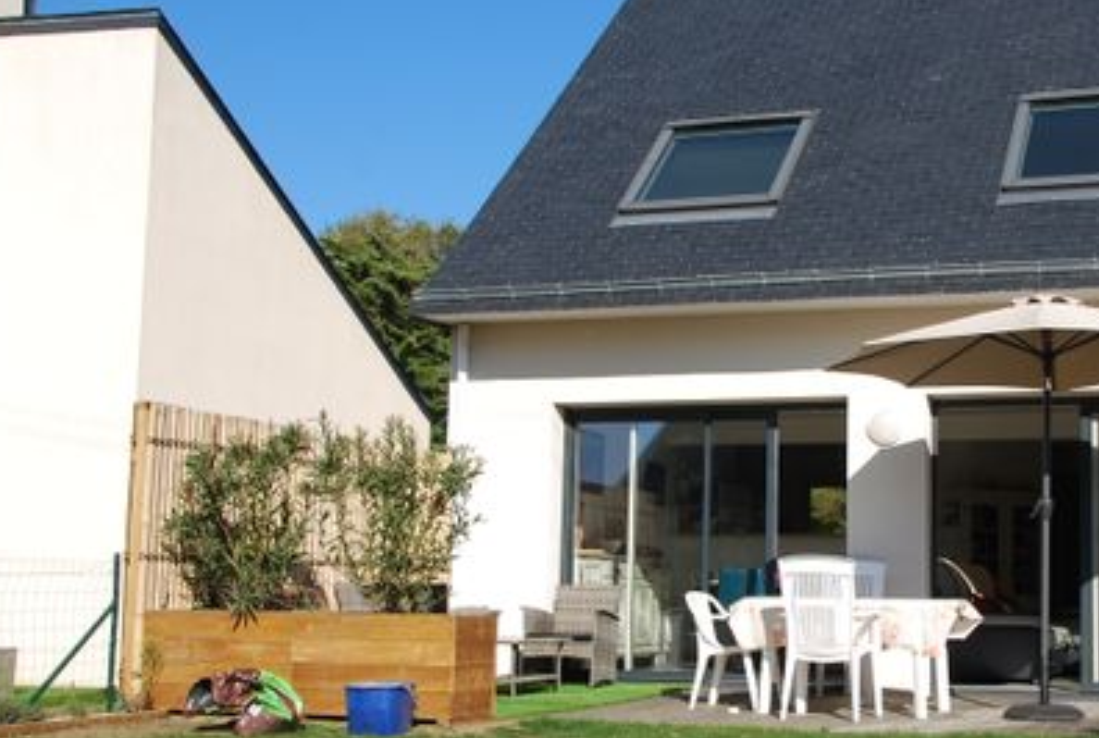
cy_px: 395
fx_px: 1530
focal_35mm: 50
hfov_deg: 38.7
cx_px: 796
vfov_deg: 27.1
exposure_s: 1/250
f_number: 8
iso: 100
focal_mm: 22
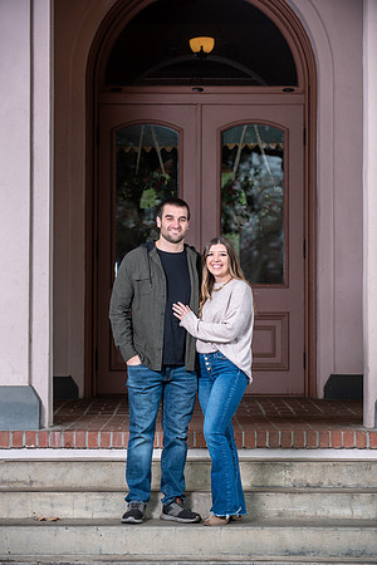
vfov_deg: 18.6
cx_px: 188
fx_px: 1728
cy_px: 282
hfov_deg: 12.5
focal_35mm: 110
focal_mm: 110
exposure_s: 1/60
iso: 200
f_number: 4
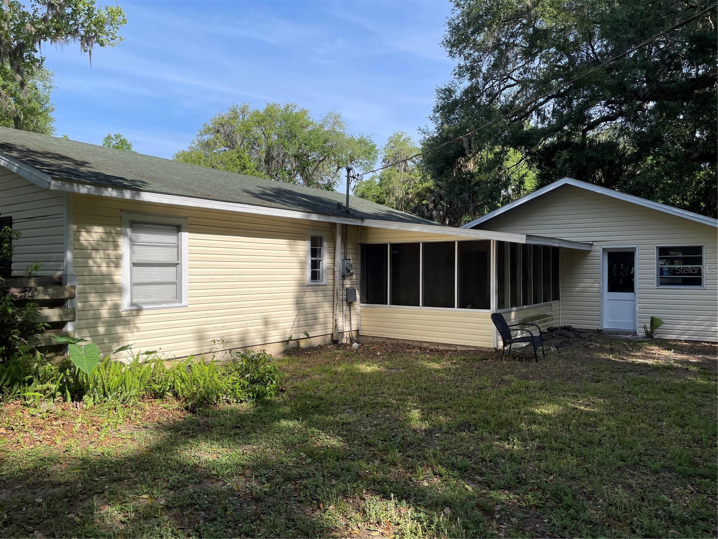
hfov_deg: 67.3
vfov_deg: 53.1
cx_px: 359
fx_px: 539
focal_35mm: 26
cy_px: 270
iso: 32
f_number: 1.6
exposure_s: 1/2681
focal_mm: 4.2
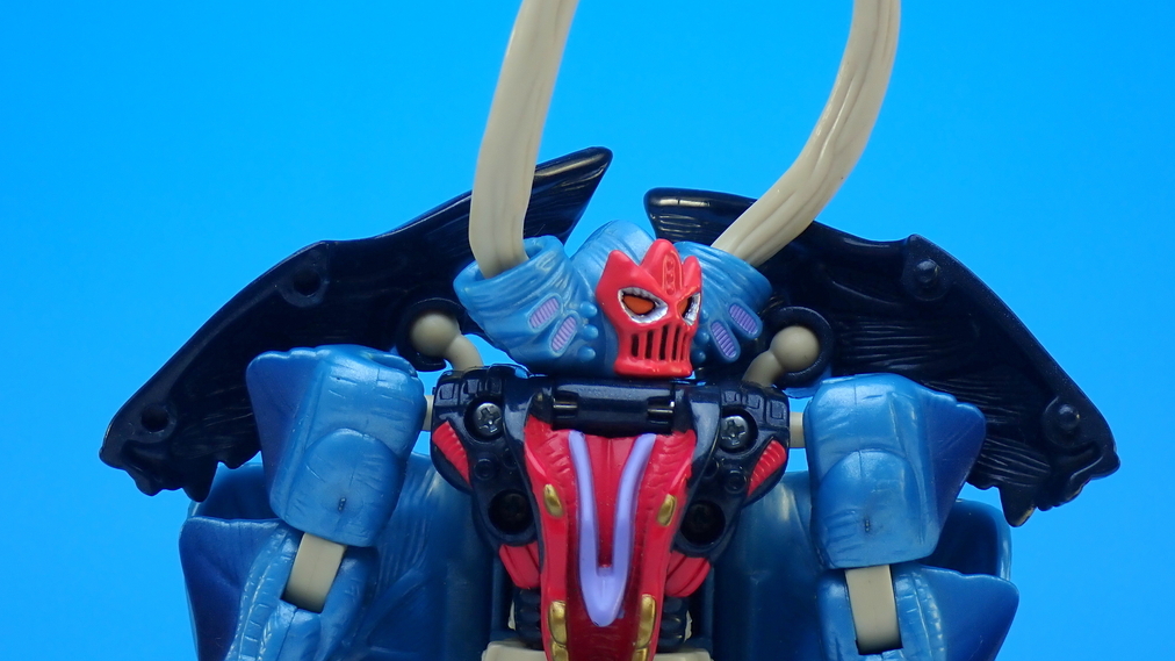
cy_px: 230
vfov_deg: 12.5
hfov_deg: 22.0
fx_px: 3022
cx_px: 583
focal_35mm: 97
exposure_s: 1/25
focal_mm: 15.66
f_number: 4.5
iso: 100
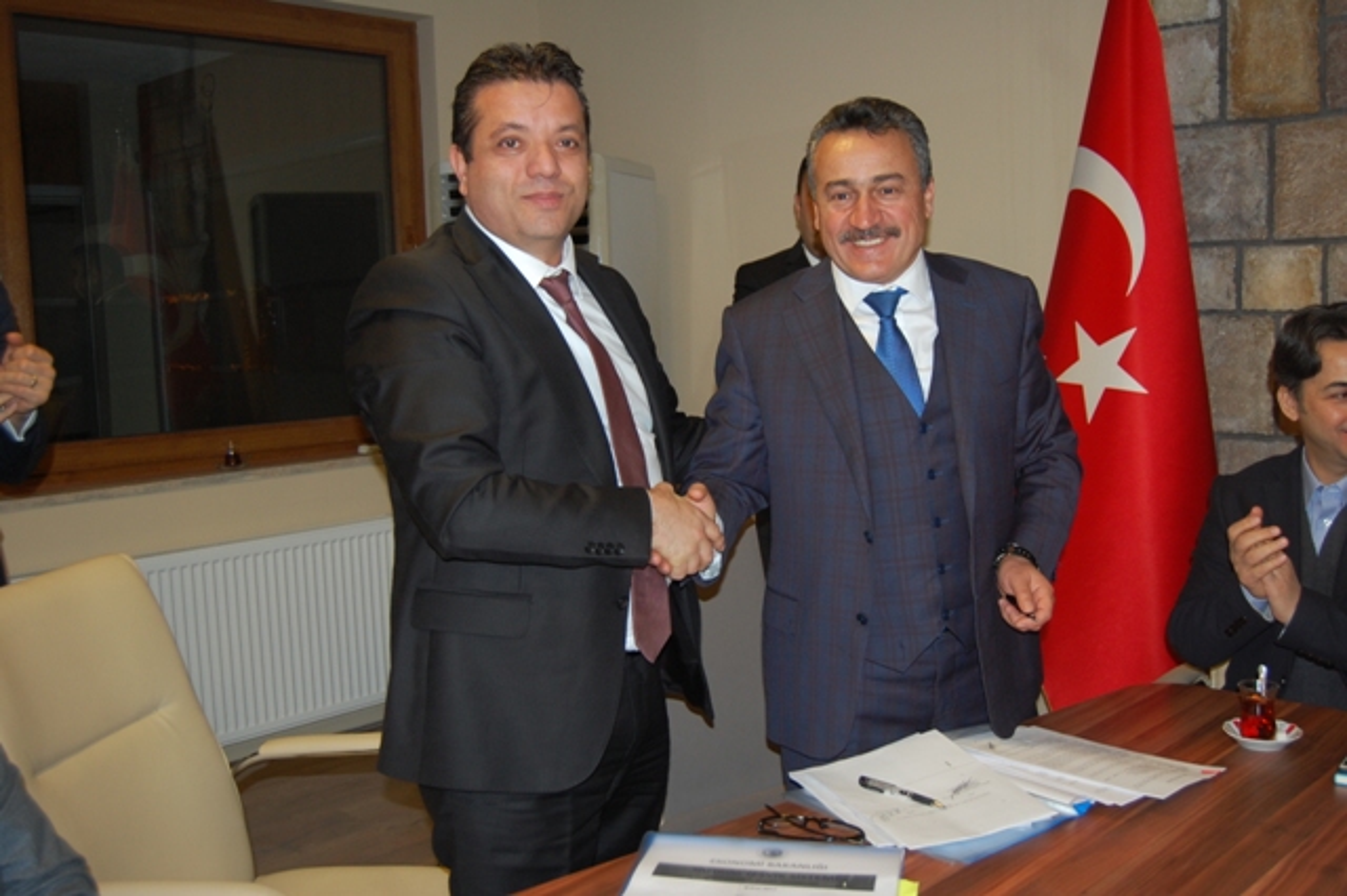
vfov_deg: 36.8
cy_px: 448
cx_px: 674
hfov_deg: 53.2
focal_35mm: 36
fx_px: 1346
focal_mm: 24
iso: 400
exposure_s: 1/60
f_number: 4
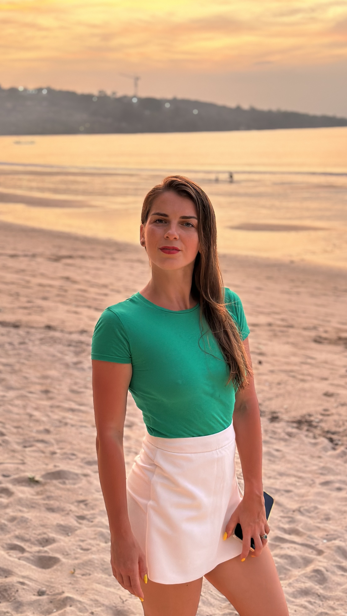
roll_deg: +1.1
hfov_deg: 22.6
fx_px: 867
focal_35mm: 53
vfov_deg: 39.2
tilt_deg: -10.7
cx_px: 147
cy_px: 305
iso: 160
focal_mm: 6.86
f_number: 1.78
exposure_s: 1/60
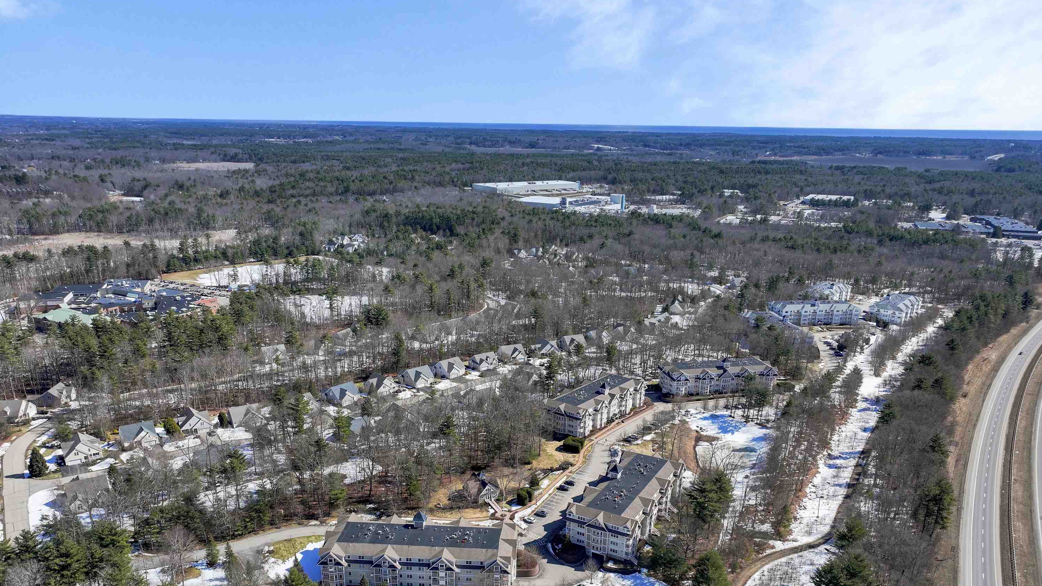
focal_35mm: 27
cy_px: 394
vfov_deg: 42.3
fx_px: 746
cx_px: 525
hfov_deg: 69.9
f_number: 2.8
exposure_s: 1/3200
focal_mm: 12.29
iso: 110
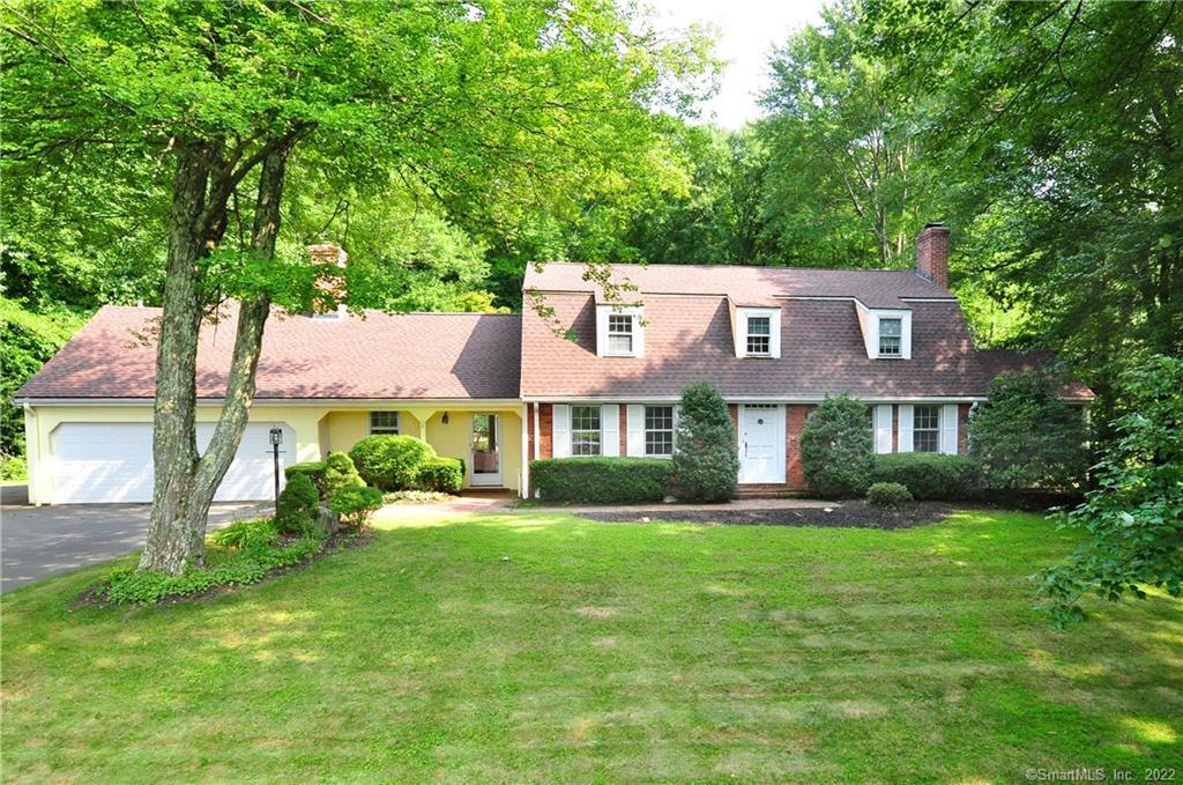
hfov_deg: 90.1
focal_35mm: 18
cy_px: 392
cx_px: 592
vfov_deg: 67.2
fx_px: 590
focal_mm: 12
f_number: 7.1
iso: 1000
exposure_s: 1/400
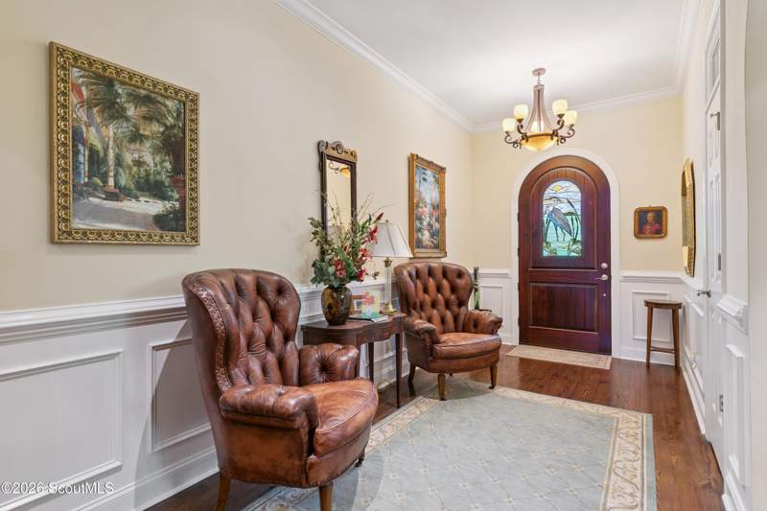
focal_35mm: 18
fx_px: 383
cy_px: 256
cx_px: 384
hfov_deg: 90.0
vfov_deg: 67.4
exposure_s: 1/2
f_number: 8
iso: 250
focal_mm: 18
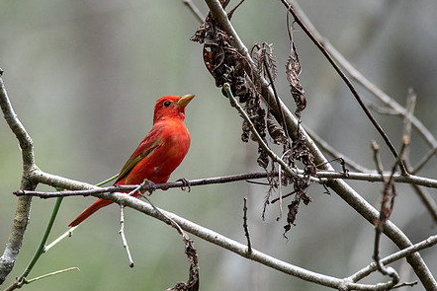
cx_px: 110
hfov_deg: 1.6
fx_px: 16101
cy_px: 64
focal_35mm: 1326
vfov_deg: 1.0
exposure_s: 1/800
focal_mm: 600
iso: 1250
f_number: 6.3
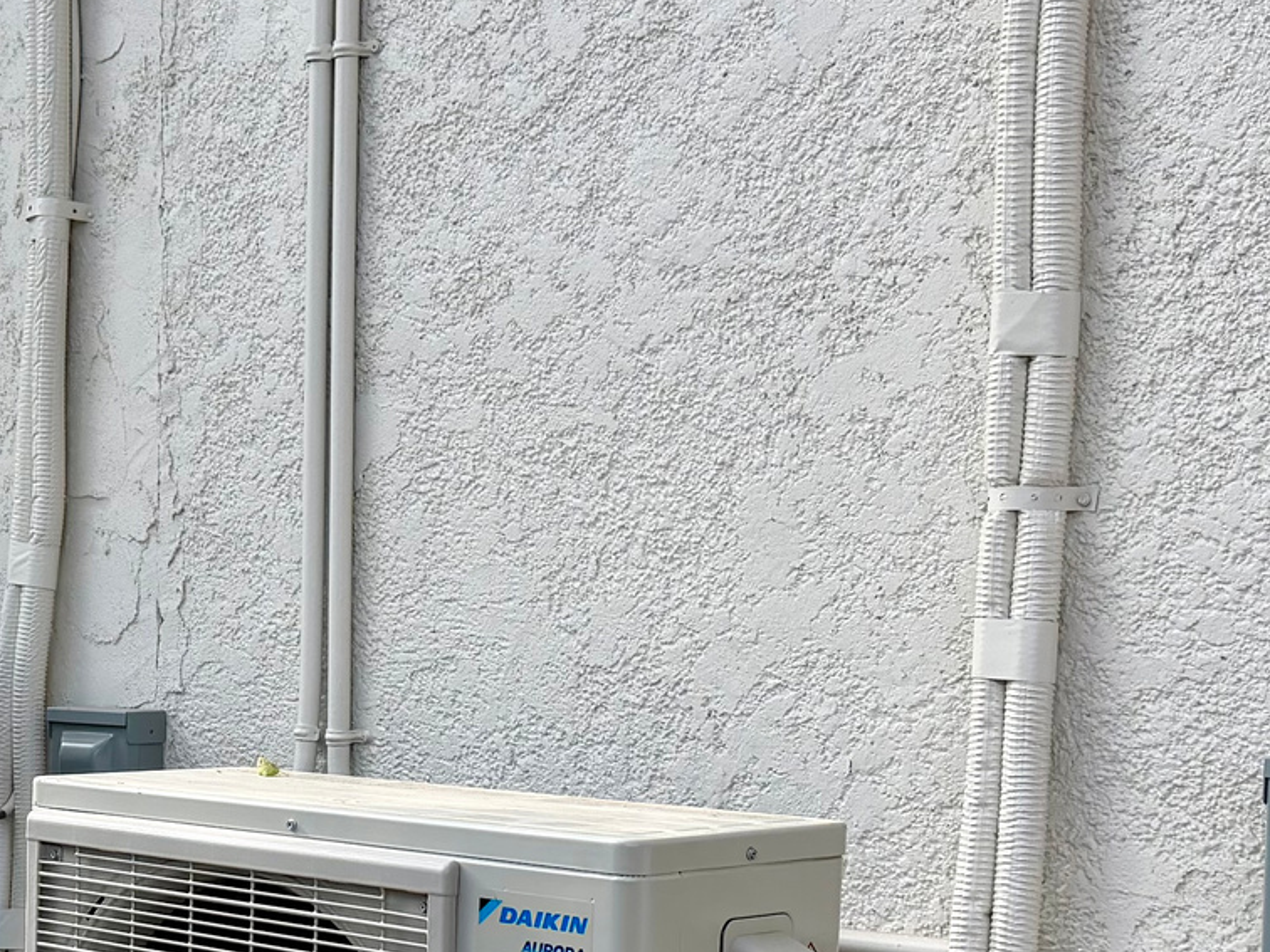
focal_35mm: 65
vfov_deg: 22.2
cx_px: 116
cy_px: 813
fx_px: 2385
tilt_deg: -6.1
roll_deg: +0.0
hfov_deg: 28.6
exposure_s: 1/2232
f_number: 1.78
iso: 100
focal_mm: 6.76
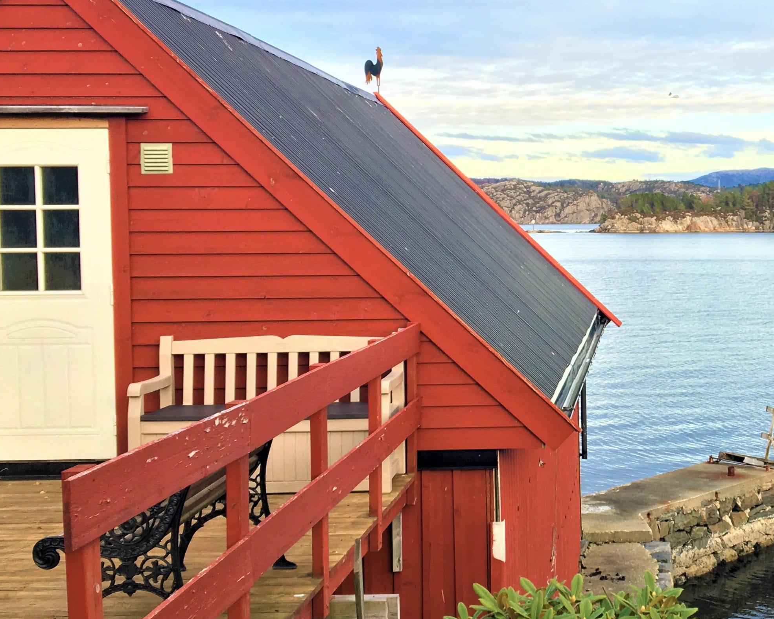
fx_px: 1328
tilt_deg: -3.7
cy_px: 280
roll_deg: +0.1
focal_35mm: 58
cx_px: 695
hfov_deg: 31.0
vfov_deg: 26.2
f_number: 2.2
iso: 25
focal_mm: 4.15
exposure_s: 1/159
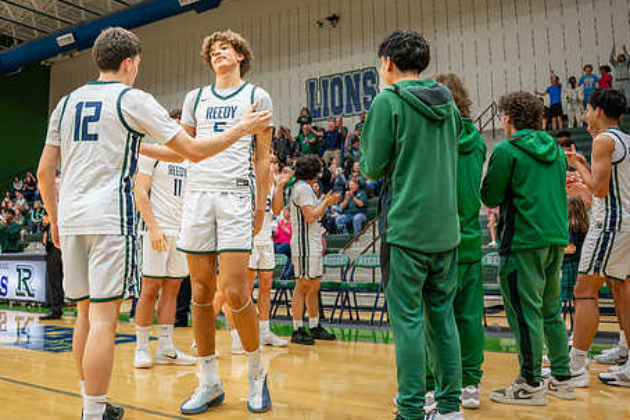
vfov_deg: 36.8
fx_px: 630
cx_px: 255
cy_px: 178
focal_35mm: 36
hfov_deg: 52.8
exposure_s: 1/1000
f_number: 2.8
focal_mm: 24
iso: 6400
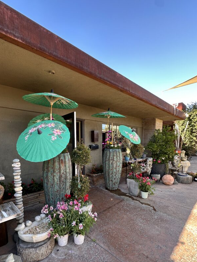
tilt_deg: -5.5
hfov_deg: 71.3
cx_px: 86
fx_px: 137
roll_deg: +0.4
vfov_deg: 86.8
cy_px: 155
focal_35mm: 18
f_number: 2.2
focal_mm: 2.22
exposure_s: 1/99
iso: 40
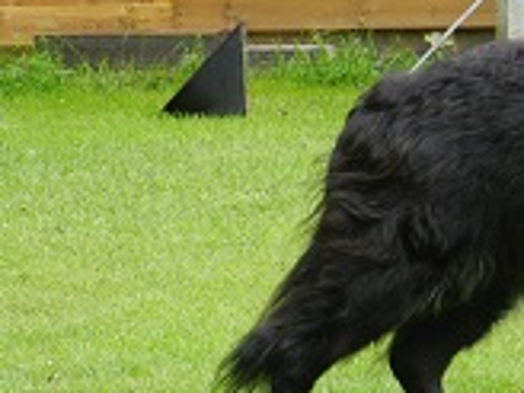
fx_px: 4254
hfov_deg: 7.0
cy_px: 141
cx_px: 575
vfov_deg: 5.3
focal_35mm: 281
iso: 160
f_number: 4.8
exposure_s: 1/160
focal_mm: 20.5
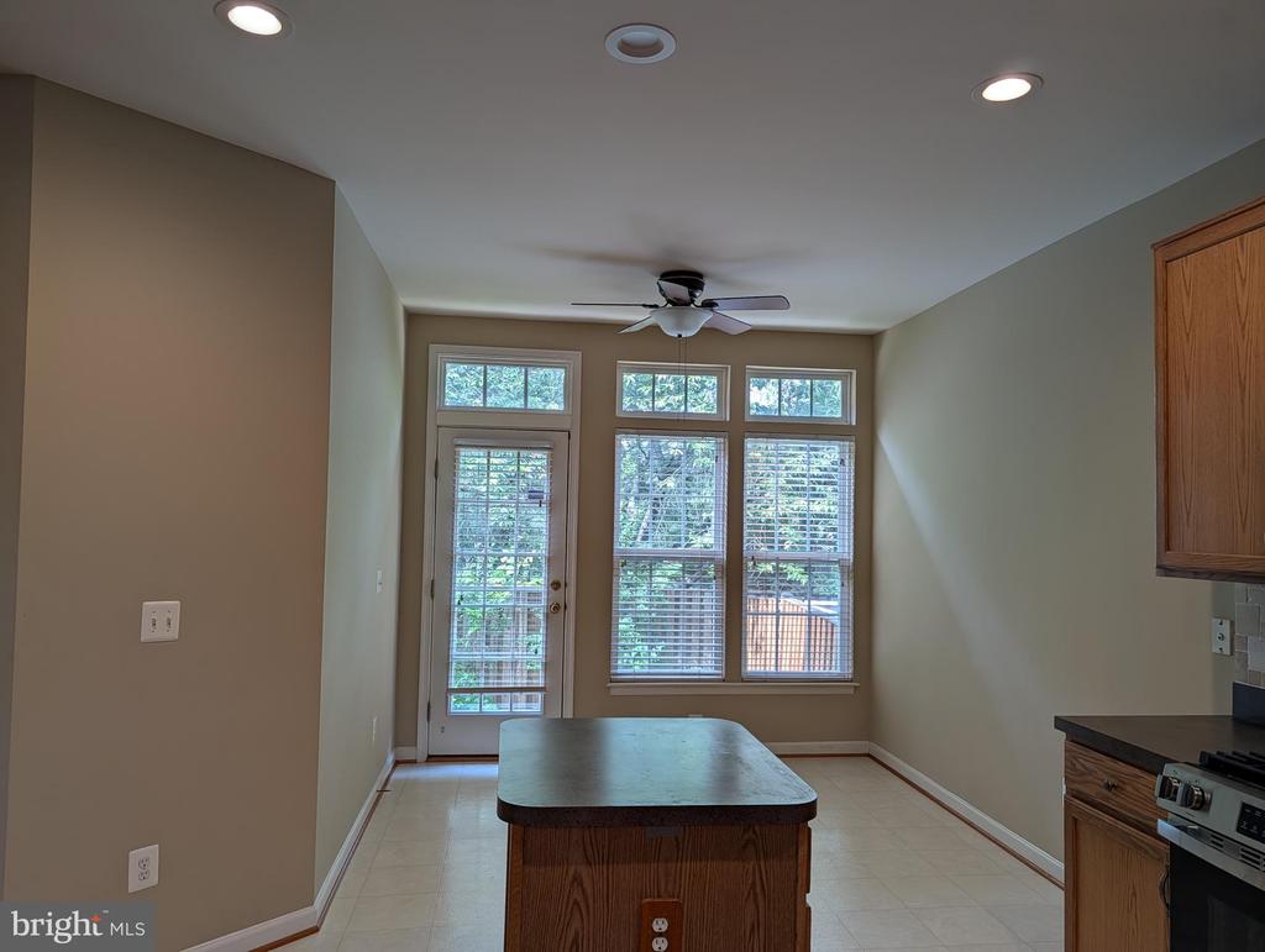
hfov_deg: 71.5
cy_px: 476
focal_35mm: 24
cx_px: 632
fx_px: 878
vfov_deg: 56.9
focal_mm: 6.9
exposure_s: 1/104
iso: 39
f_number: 1.68
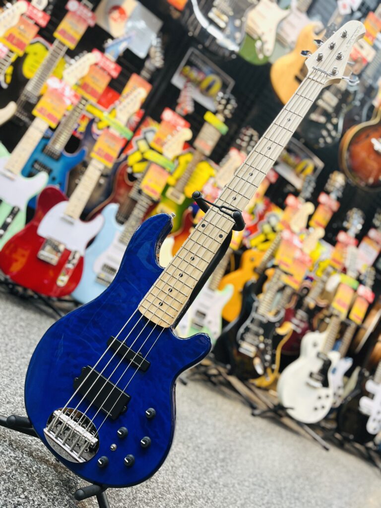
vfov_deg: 67.3
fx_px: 382
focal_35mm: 26
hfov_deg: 53.1
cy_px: 254
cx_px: 190
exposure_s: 1/50
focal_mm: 5.1
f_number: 1.6
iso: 64
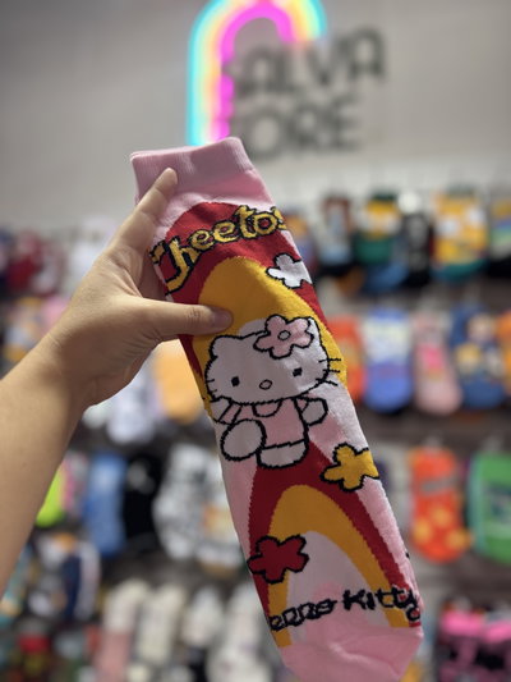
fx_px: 512
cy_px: 341
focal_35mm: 26
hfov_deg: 53.1
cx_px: 256
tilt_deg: +9.9
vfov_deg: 67.3
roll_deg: -0.7
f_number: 1.6
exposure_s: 1/50
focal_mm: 5.96
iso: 100
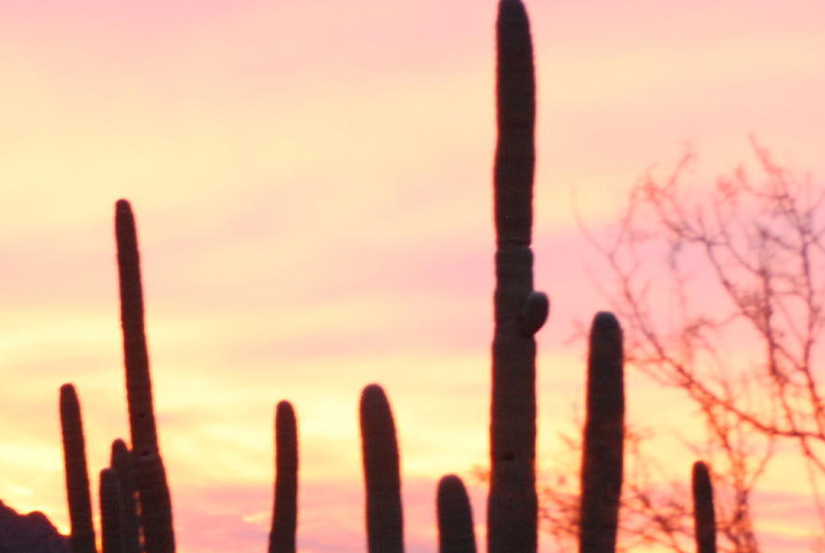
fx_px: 6128
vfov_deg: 5.2
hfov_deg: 7.7
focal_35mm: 267
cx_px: 108
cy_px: 402
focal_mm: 52
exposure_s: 1/13
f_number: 6.3
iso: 400
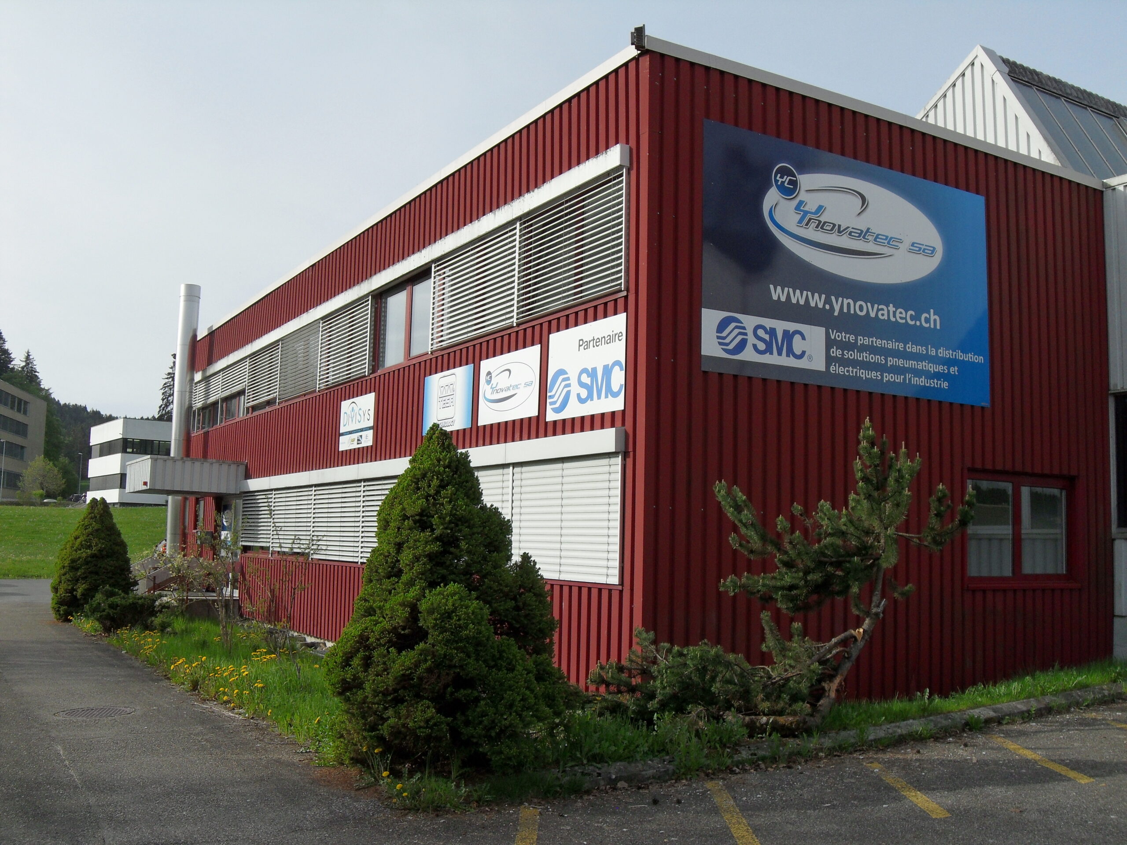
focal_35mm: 35
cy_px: 422
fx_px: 1140
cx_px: 564
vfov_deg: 40.7
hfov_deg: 52.6
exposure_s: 1/500
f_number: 5.1
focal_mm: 6.3
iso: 80
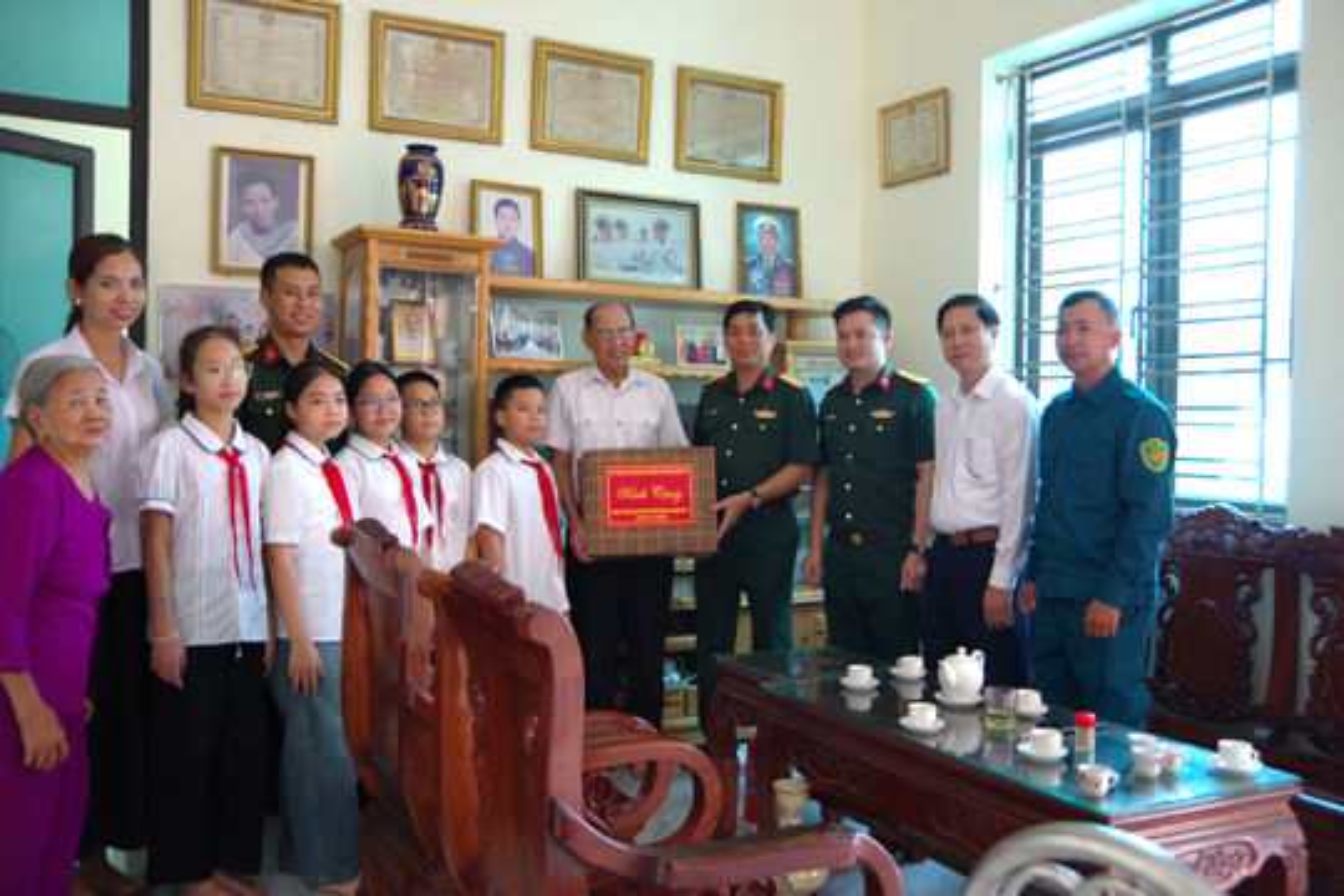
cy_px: 448
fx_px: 1157
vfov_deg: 42.3
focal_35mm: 31
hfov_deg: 60.3
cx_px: 672
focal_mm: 21
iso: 800
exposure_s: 1/60
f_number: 4
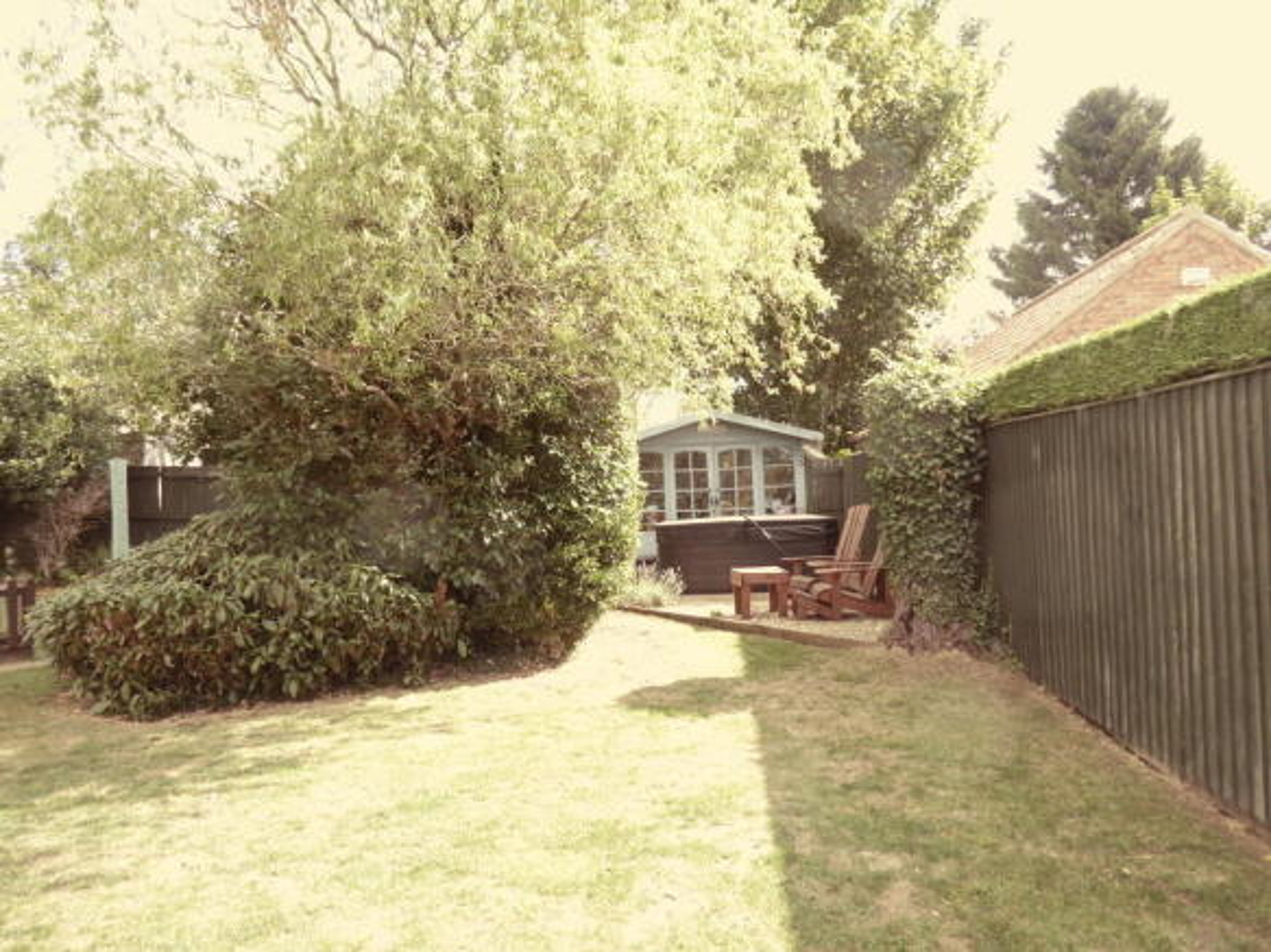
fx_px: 881
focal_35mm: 24
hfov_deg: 71.6
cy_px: 476
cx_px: 636
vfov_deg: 56.8
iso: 80
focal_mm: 4.3
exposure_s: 1/200
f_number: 3.3
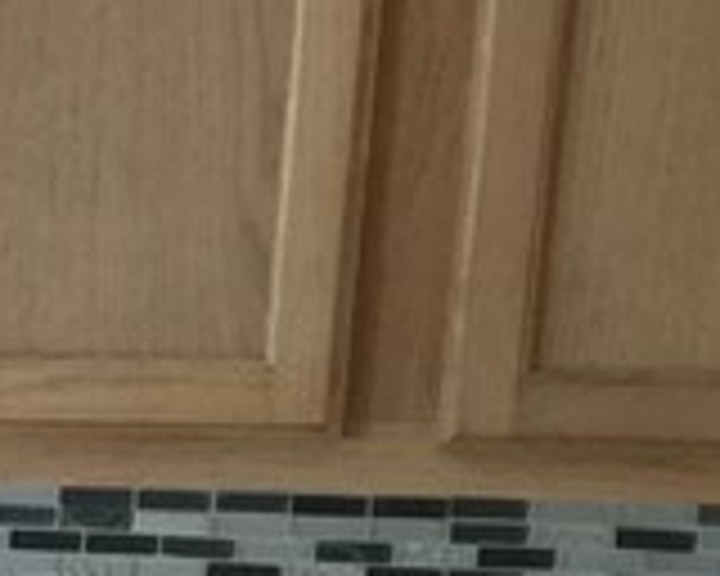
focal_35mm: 181
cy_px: 1008
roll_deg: +0.4
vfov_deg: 8.3
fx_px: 3857
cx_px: -1530
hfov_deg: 8.6
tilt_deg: -12.7
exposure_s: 1/30
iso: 50
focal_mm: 4.15
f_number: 2.2
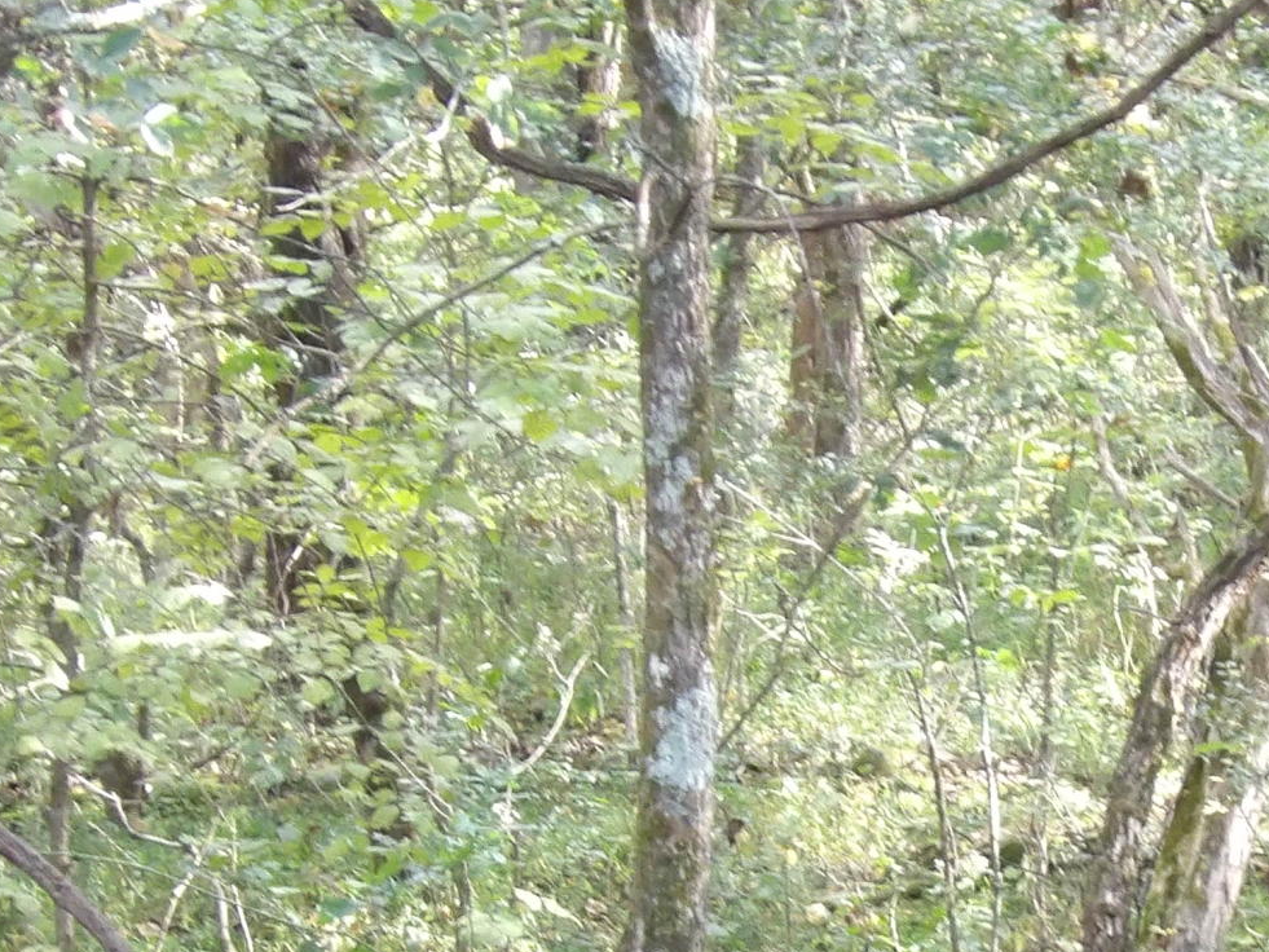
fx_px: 9533
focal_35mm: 260
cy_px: 882
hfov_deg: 7.6
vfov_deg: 5.7
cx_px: 1147
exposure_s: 1/60
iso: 469
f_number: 4.1
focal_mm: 15.3
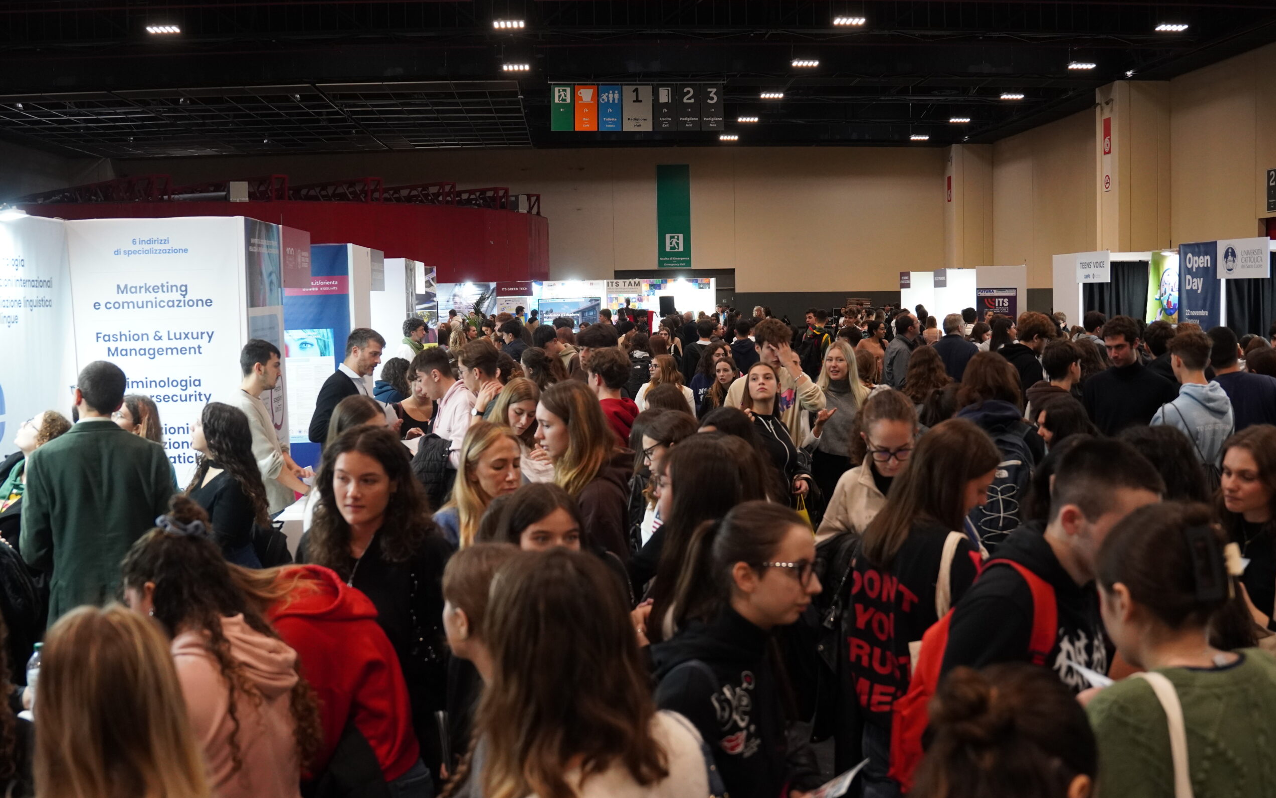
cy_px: 424
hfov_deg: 52.7
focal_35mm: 37
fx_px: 1287
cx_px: 643
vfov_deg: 34.4
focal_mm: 24
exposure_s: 1/160
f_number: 2.8
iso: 1600
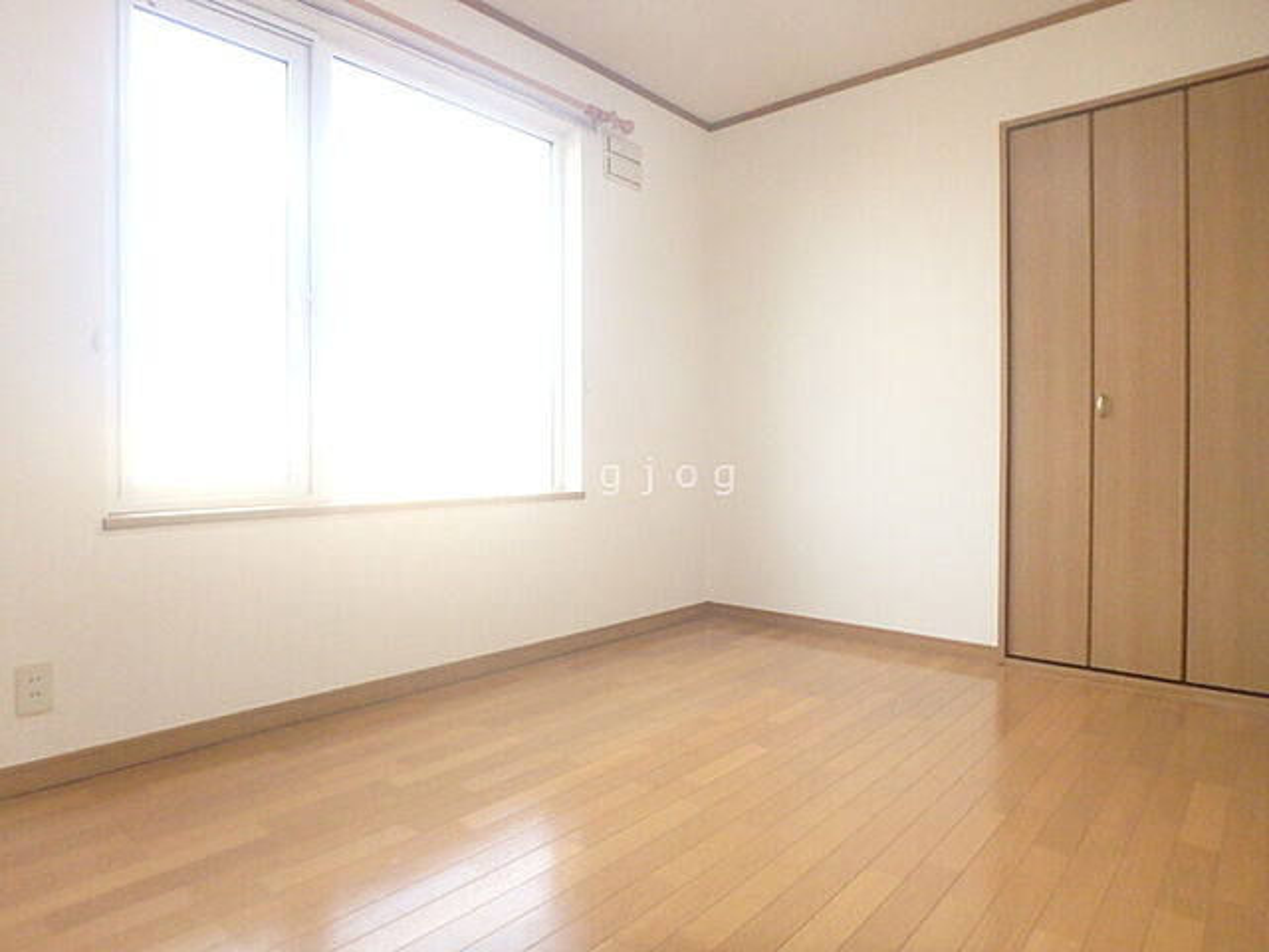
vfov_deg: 63.4
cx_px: 634
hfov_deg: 79.0
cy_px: 476
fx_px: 770
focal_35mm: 21
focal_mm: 3.7
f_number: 3.5
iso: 800
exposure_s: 1/125
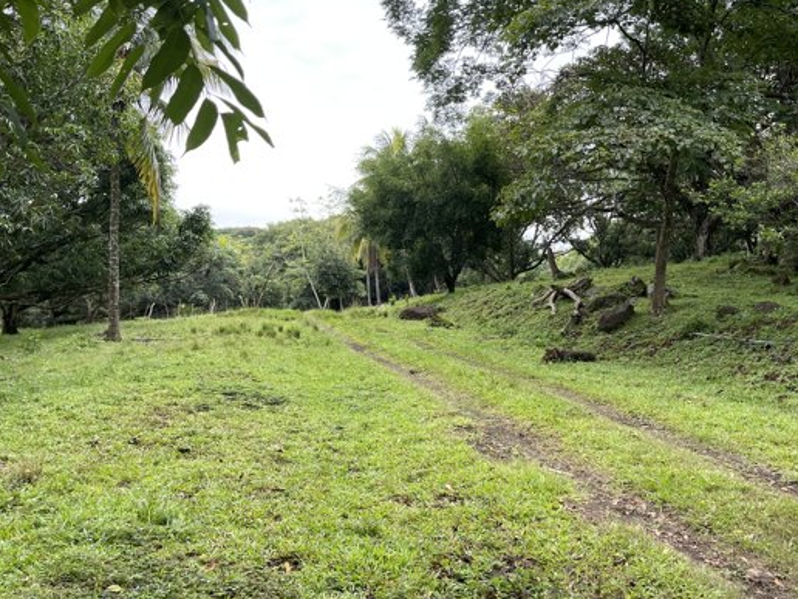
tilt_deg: +0.7
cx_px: 479
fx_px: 738
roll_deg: -2.1
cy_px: 303
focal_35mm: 32
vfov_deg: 44.2
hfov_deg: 56.4
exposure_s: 1/861
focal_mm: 5.1
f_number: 1.6
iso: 32
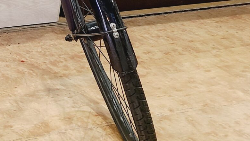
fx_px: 617
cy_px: -66
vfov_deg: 12.4
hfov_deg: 19.2
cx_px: -156
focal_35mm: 93
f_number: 1.8
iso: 100
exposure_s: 1/50
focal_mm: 5.4
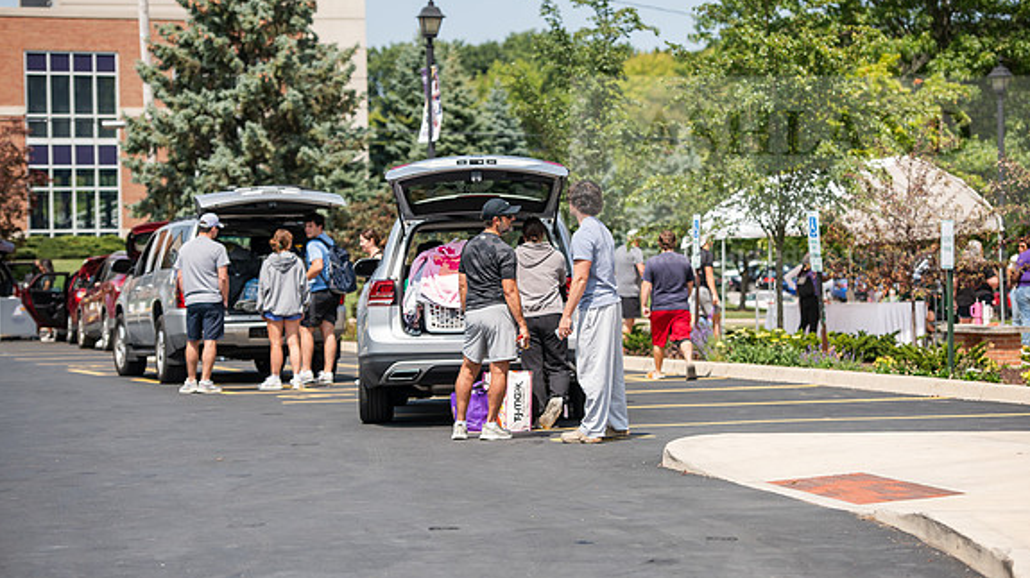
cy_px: 293
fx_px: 3031
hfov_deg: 19.3
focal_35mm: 111
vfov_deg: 10.9
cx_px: 516
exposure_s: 1/500
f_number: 3.5
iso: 64
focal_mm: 105
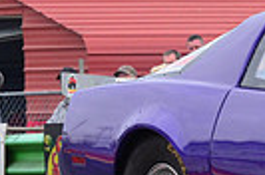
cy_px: 161
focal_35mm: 556
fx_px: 4084
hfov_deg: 3.7
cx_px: 540
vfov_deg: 2.5
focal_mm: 85
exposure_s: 1/1000
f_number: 8
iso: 1000
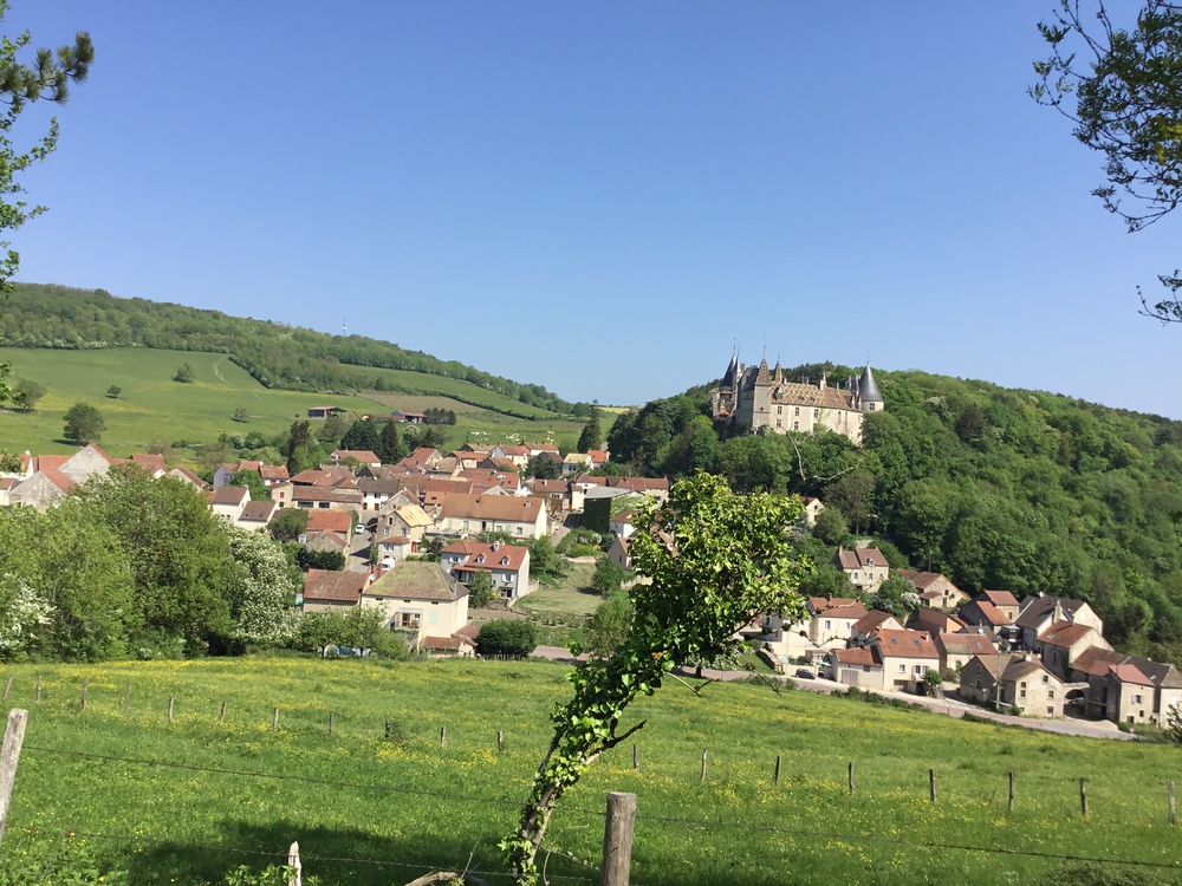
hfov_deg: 58.4
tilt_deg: +0.4
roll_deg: -0.6
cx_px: 591
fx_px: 1059
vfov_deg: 45.4
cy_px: 443
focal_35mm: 31
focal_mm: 3.3
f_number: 2.4
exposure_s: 1/1087
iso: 25
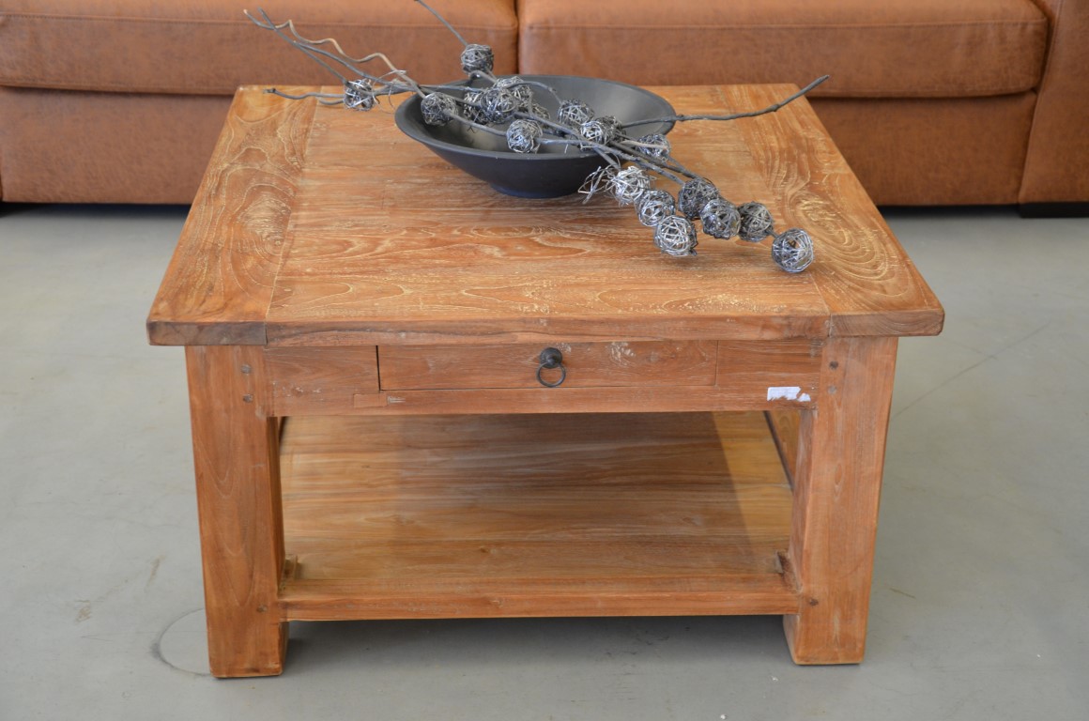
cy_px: 360
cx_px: 544
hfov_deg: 37.9
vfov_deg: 25.6
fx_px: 1585
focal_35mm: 52
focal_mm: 35
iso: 800
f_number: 4.5
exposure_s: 1/30
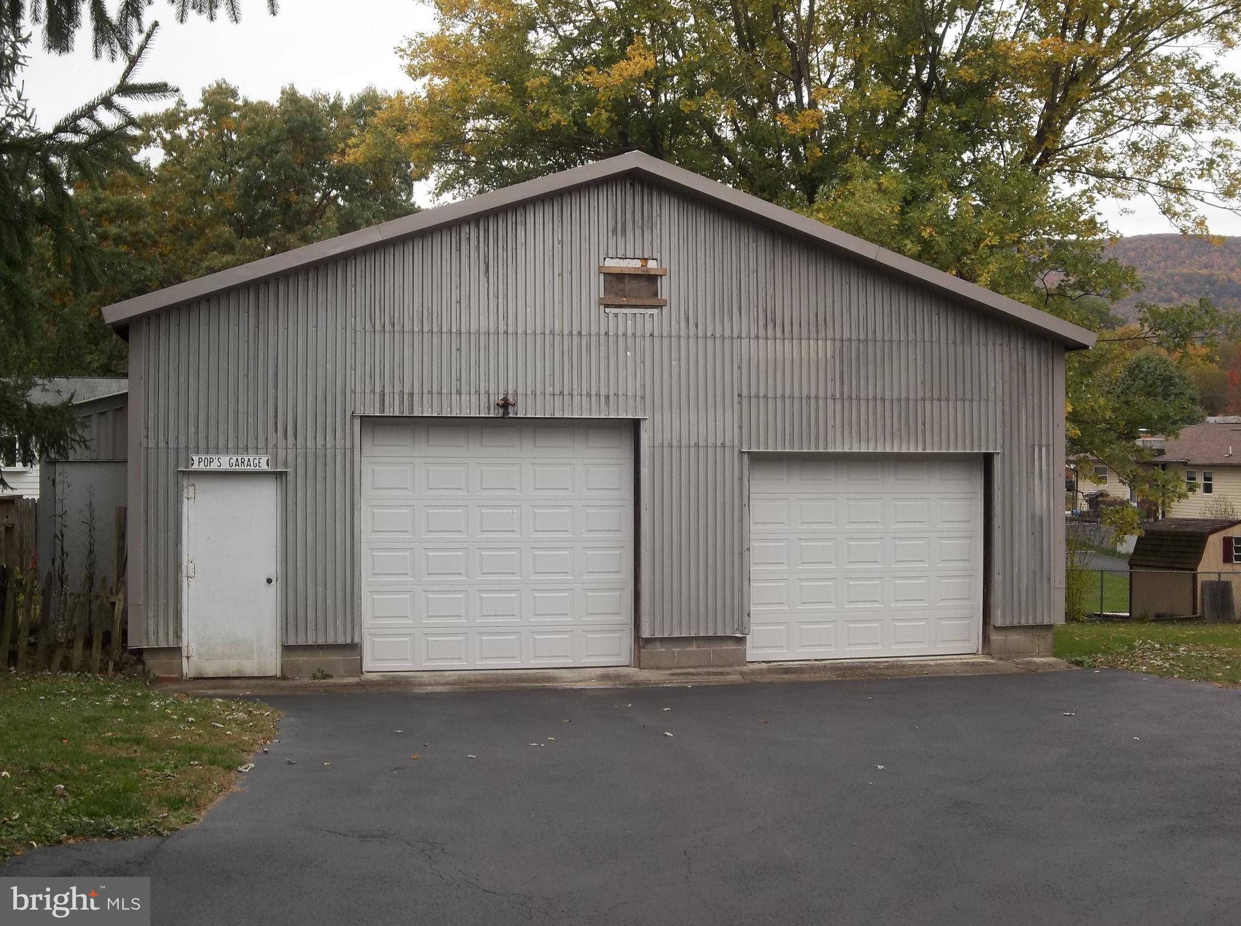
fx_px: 1574
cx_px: 620
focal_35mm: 44
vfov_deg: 32.8
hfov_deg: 43.0
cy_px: 463
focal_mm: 7.8
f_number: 4.5
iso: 80
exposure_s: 1/50
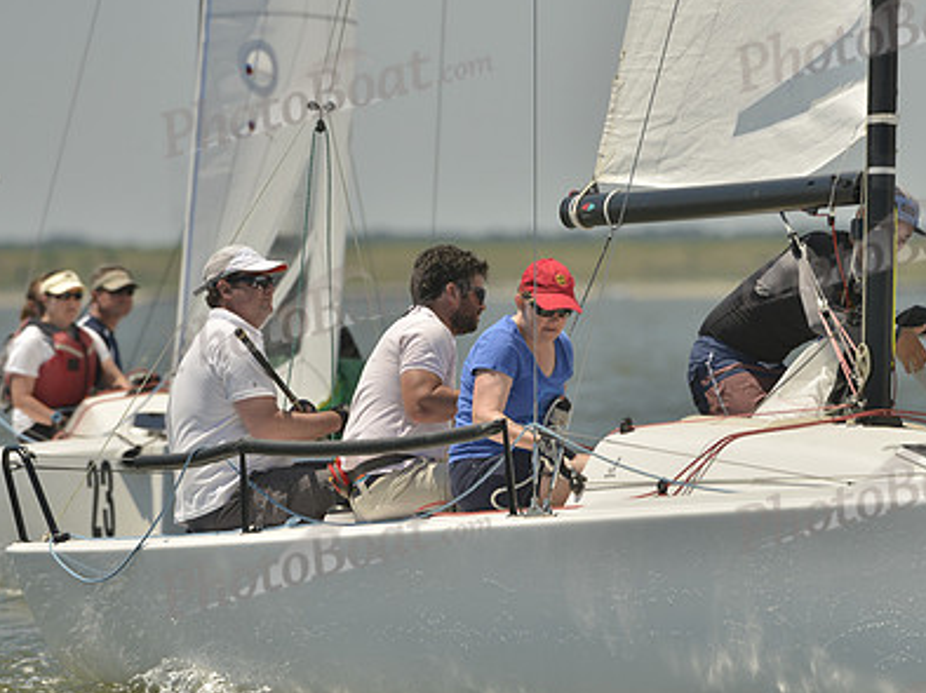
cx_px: 616
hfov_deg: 3.5
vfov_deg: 2.6
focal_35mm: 567
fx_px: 15158
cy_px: 403
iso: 200
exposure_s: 1/1250
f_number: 7.1
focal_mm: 400
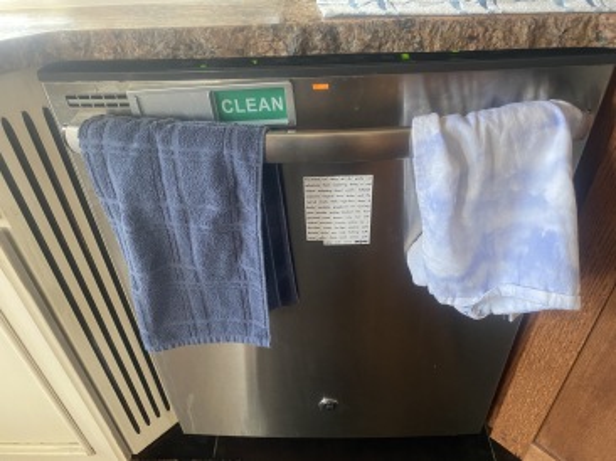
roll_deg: +3.6
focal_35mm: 26
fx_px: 462
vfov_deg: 53.0
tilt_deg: -38.8
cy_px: 230
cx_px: 308
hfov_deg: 67.3
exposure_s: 1/60
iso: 320
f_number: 1.8
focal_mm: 4.25
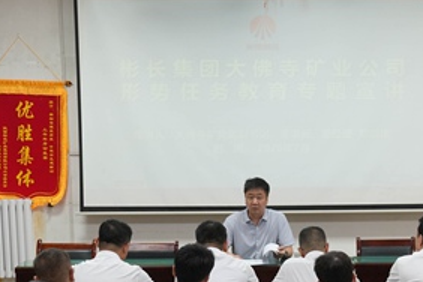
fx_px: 1175
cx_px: 274
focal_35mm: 100
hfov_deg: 20.4
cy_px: 272
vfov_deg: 13.5
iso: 1600
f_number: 4
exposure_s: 1/125
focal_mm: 47
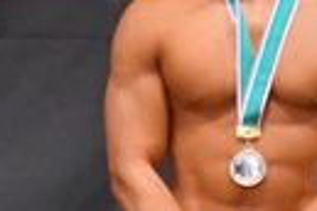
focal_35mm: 1217
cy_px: 339
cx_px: -534
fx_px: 10716
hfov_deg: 1.7
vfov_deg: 1.1
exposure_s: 1/400
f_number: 5.6
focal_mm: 135
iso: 6400
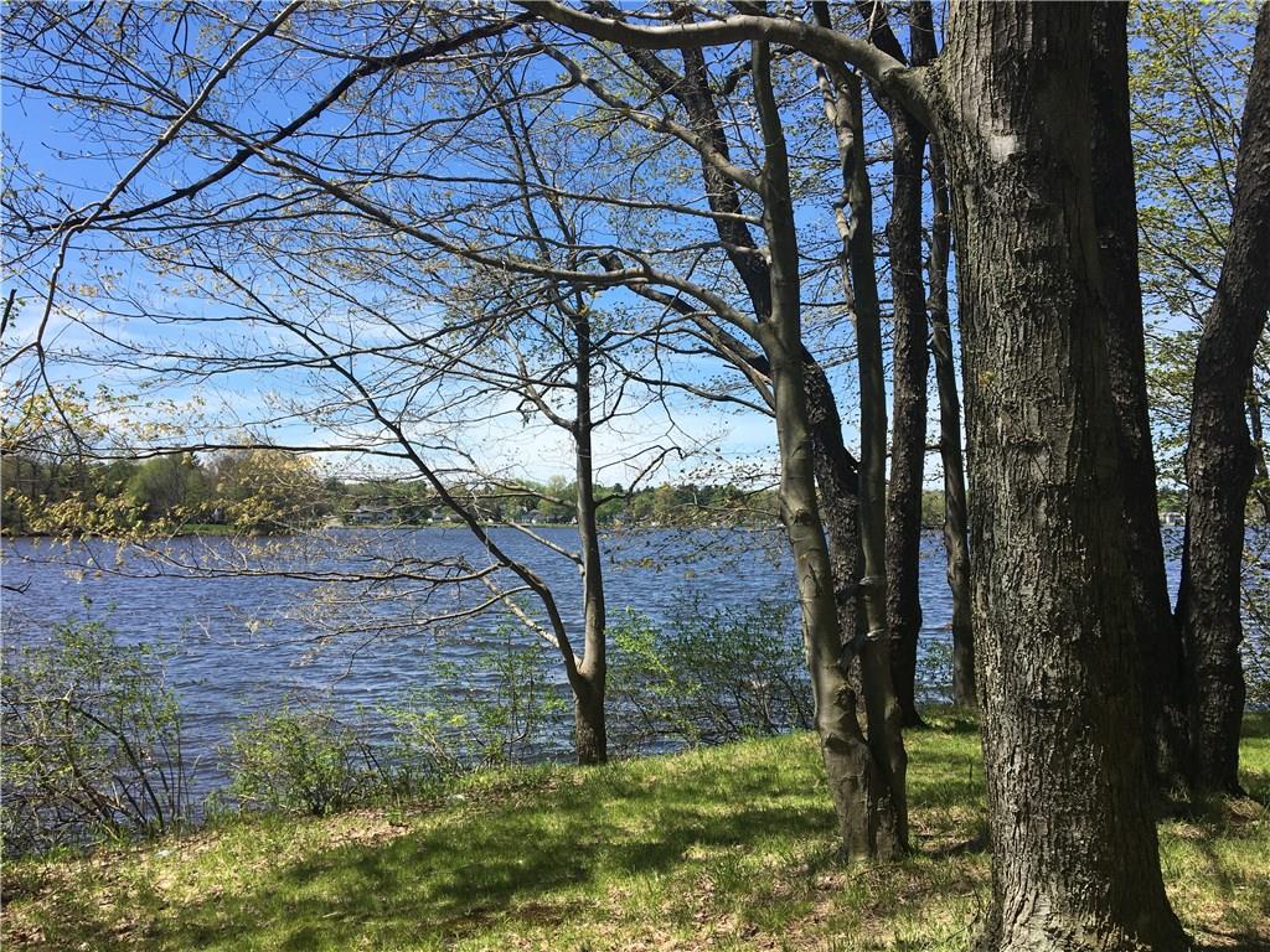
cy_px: 476
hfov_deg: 61.7
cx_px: 635
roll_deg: +0.7
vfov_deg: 48.2
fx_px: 1064
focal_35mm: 29
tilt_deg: +0.6
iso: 25
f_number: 2.2
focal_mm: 4.15
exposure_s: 1/1326
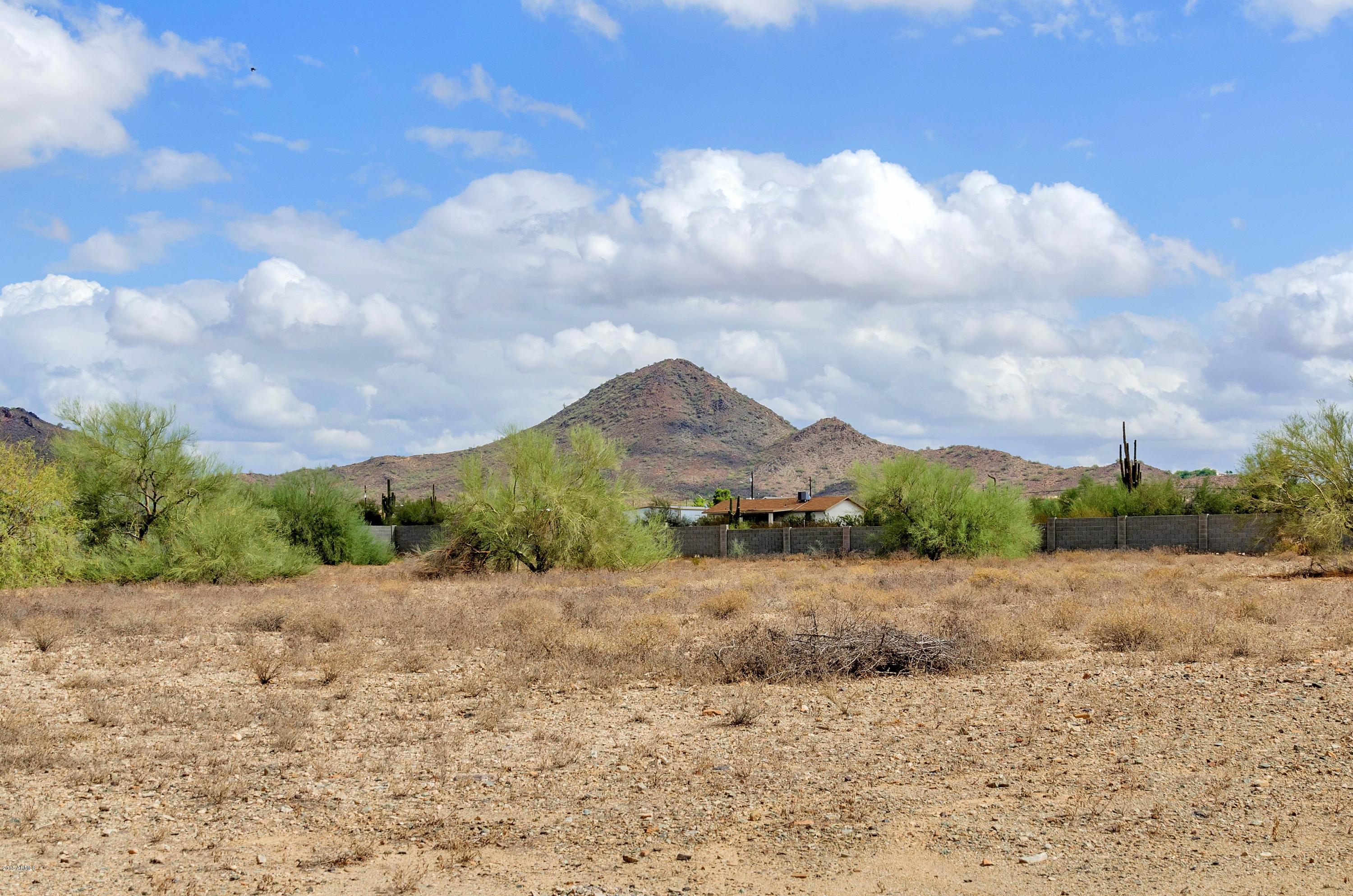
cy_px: 448
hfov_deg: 41.2
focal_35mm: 48
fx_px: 1800
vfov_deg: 28.0
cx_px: 676
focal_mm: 32
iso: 200
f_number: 10
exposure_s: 1/400
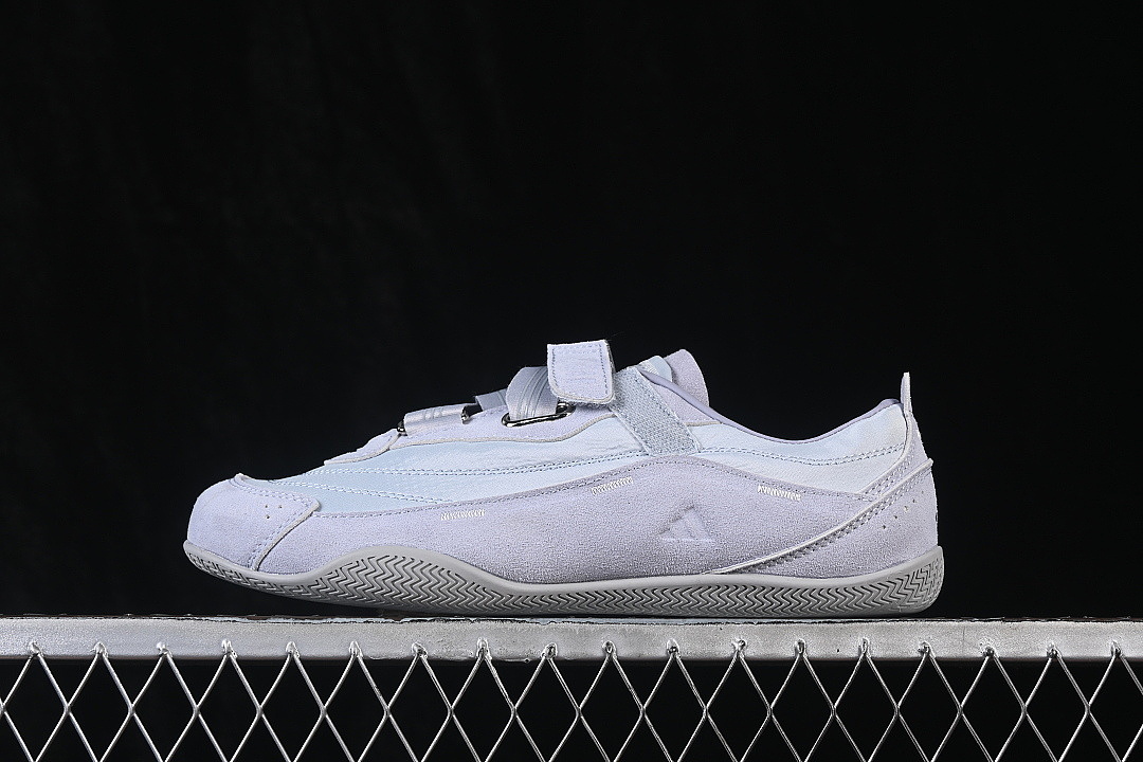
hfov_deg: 27.0
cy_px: 381
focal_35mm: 75
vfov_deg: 18.2
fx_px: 2381
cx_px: 572
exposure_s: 1/80
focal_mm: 50
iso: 160
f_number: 8
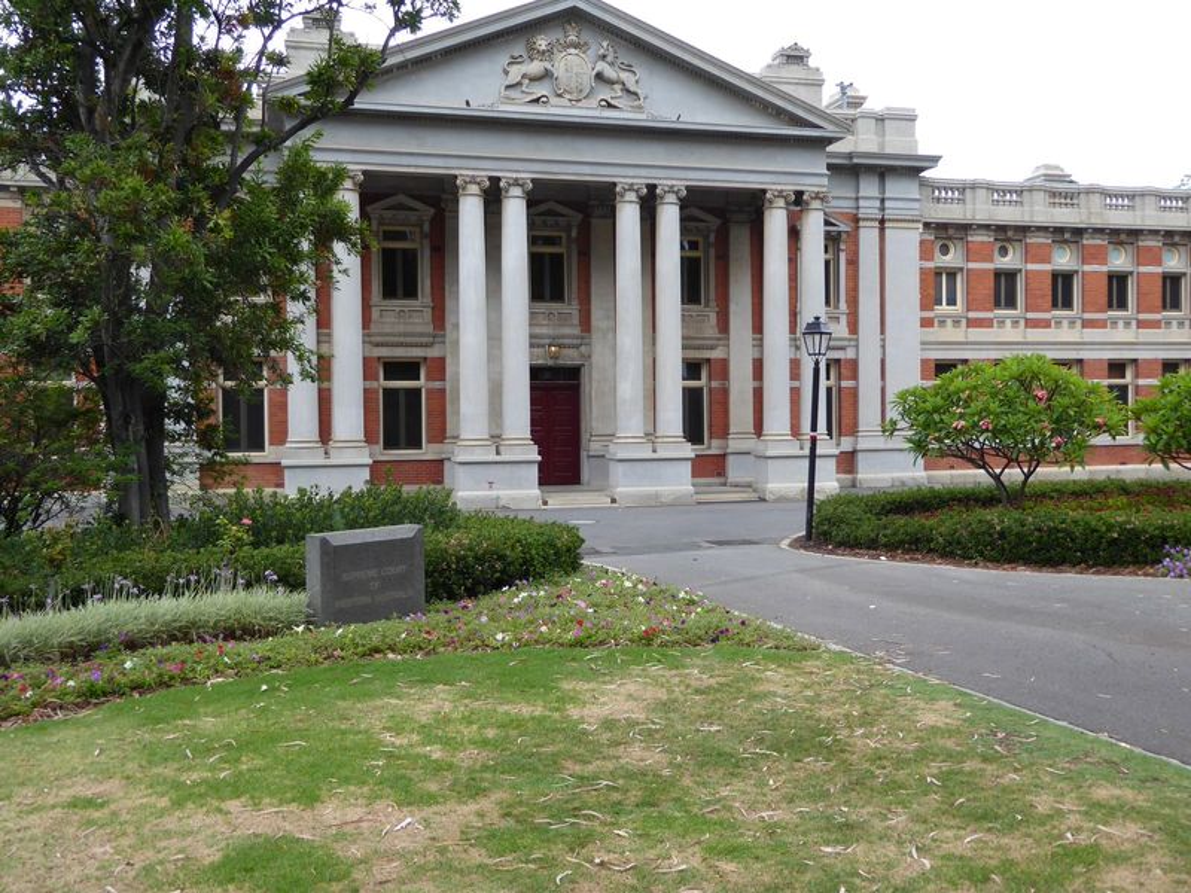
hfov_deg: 54.0
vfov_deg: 41.8
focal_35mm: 34
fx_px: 1170
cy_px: 446
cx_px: 596
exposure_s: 1/80
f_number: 3.6
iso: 80
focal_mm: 5.8
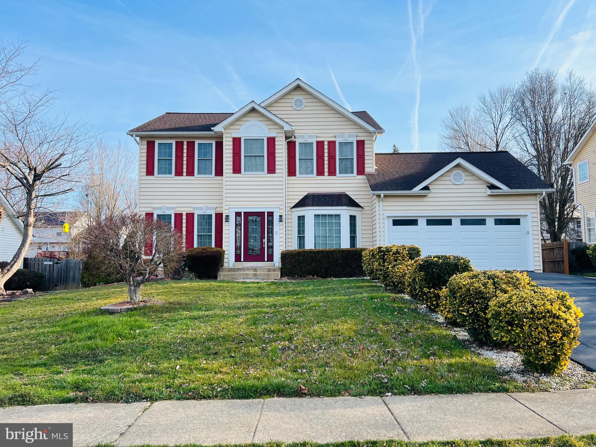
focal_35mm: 26
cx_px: 298
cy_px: 224
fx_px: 448
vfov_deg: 53.1
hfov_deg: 67.3
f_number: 1.5
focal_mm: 5.7
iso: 50
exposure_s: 1/1901
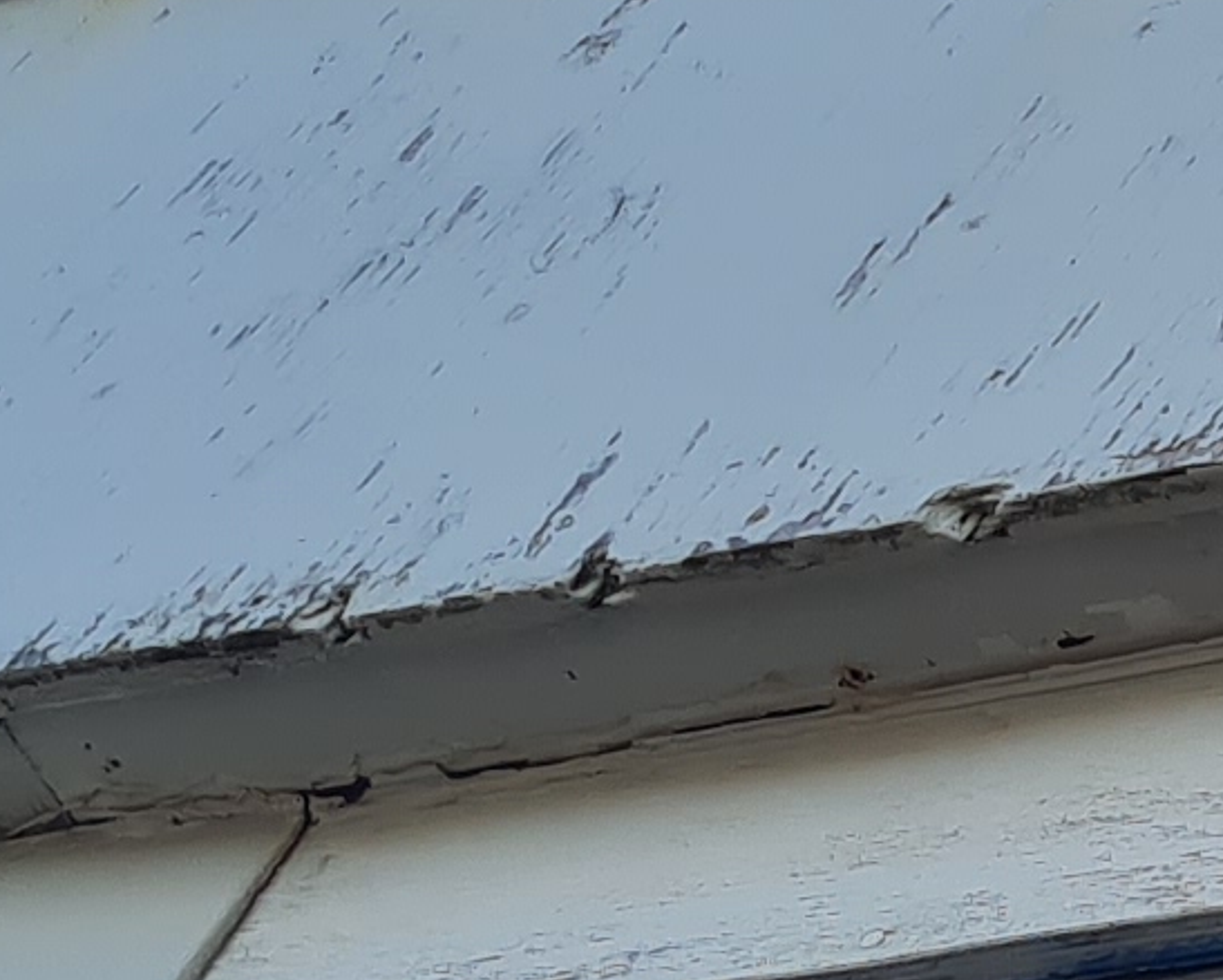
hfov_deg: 9.8
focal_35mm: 187
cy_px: 1381
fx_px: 6771
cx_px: 2153
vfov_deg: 8.1
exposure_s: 1/1384
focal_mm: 5.4
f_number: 1.8
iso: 50
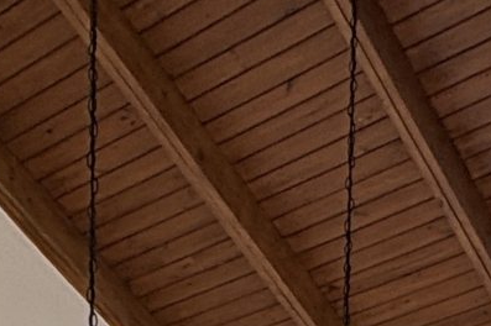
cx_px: -36
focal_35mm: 94
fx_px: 1281
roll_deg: +1.6
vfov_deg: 9.9
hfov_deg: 20.8
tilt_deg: -5.5
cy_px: 1047
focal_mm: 2.22
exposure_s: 1/220
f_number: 2.2
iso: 64
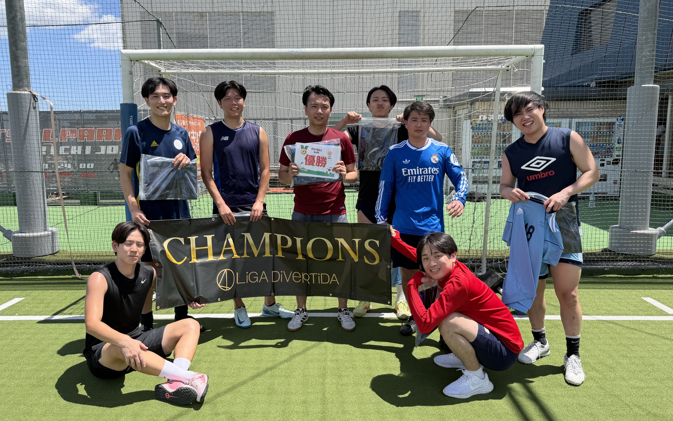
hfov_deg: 70.4
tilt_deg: -7.7
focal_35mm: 26
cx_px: 332
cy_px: 202
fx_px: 477
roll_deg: +0.9
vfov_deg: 47.6
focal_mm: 6.76
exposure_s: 1/2611
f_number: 1.78
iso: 80
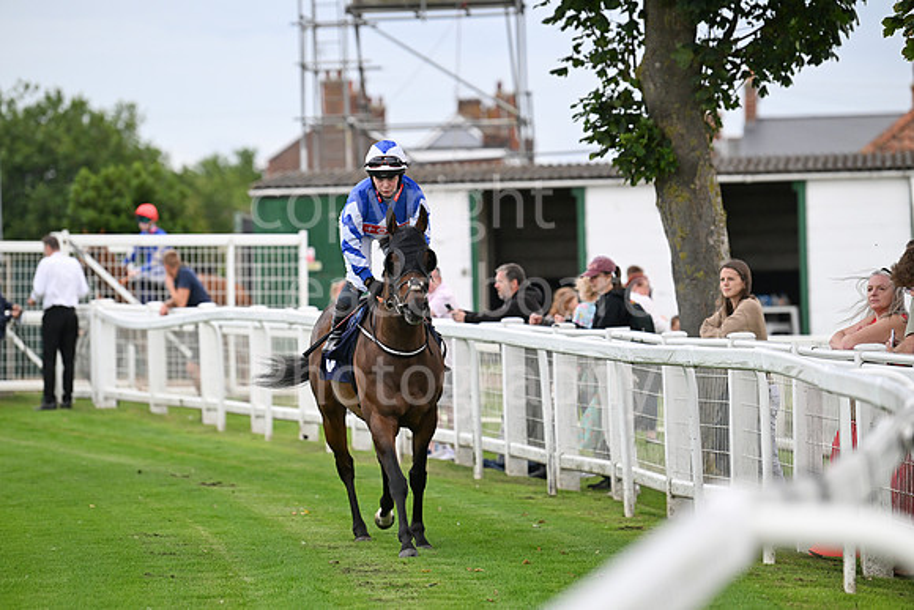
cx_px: 457
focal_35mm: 200
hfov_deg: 10.3
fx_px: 5079
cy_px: 305
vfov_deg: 6.9
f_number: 4
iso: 1250
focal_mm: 200
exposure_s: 1/3200
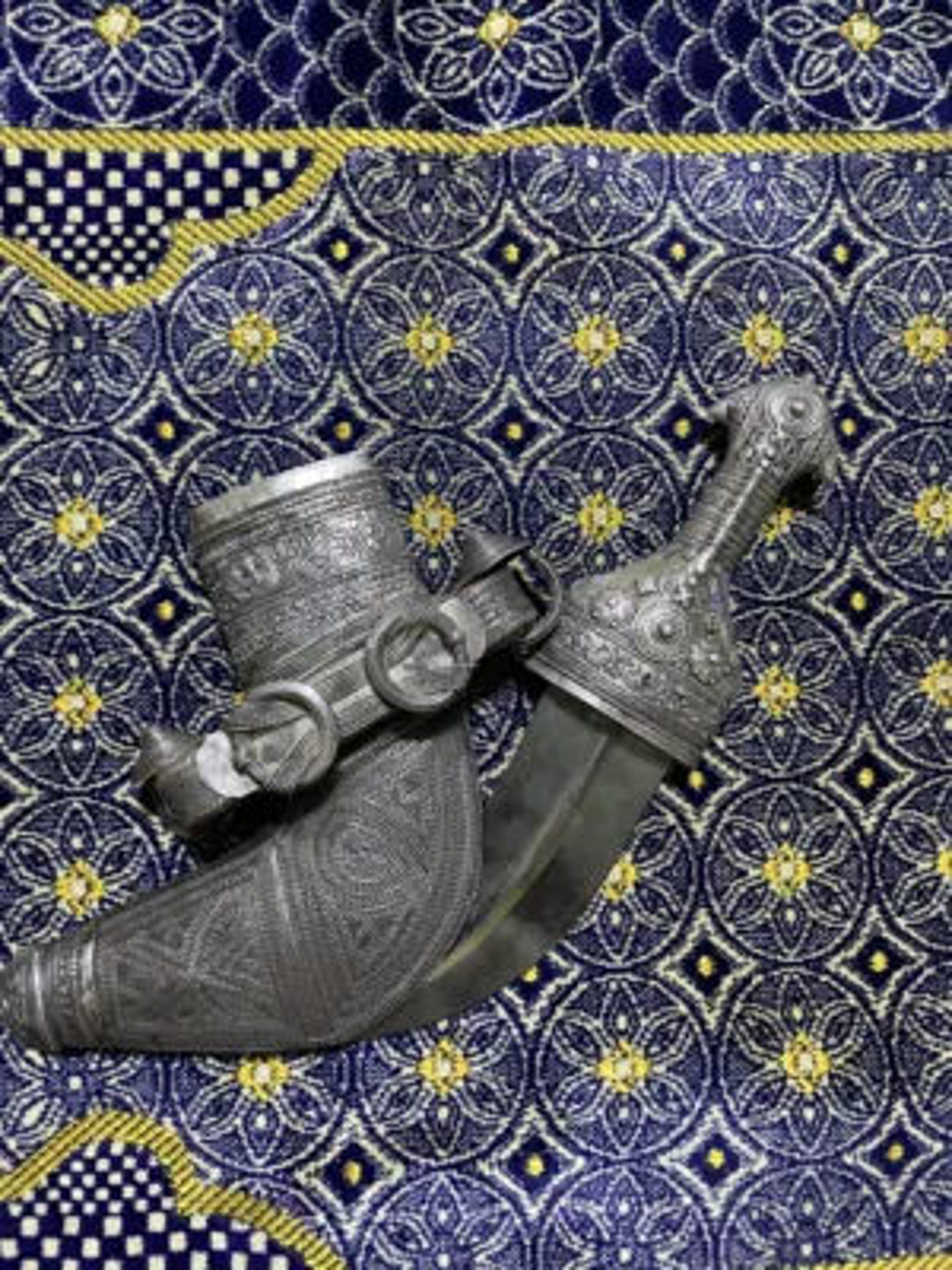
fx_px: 953
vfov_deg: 67.3
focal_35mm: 26
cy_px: 635
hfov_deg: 53.1
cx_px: 476
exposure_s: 1/20
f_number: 1.8
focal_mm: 4.25
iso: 800
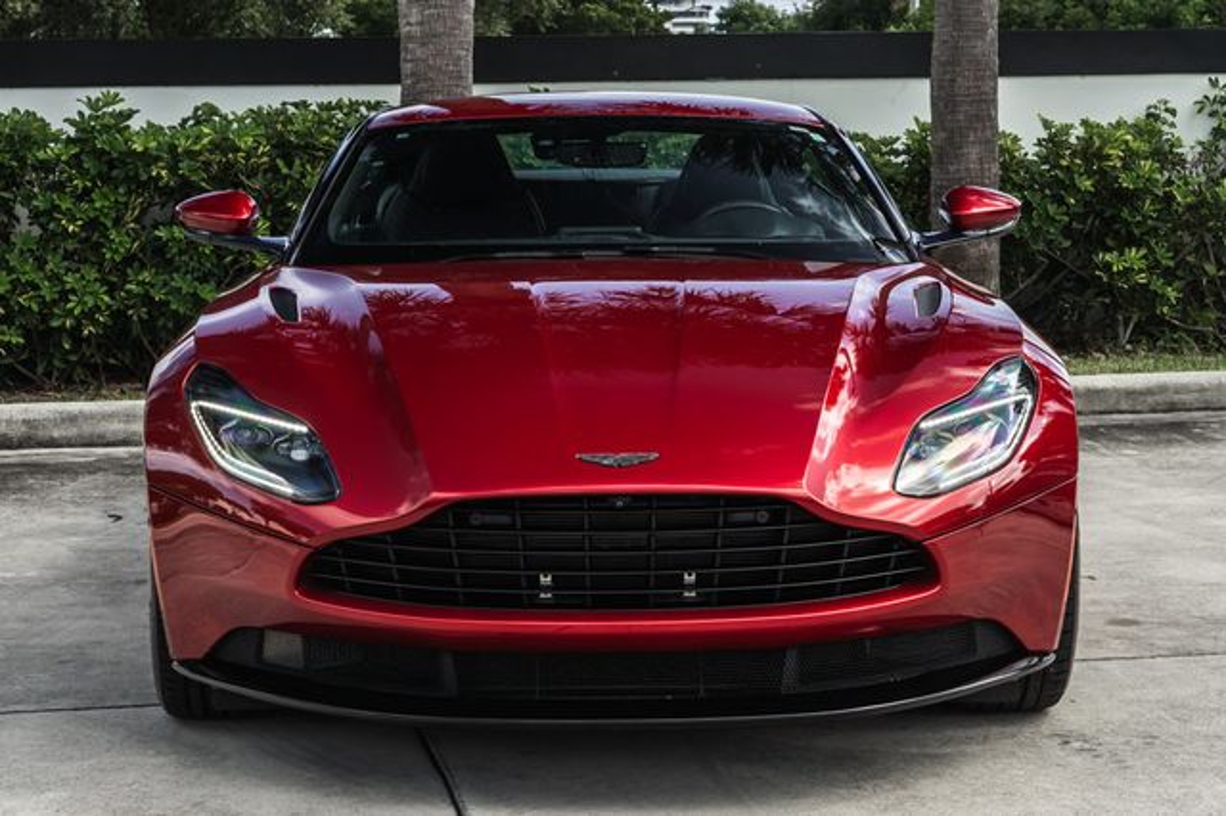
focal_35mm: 81
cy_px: 295
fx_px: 2769
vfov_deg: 16.7
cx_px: 606
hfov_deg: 25.0
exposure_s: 1/100
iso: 200
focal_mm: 47
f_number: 8
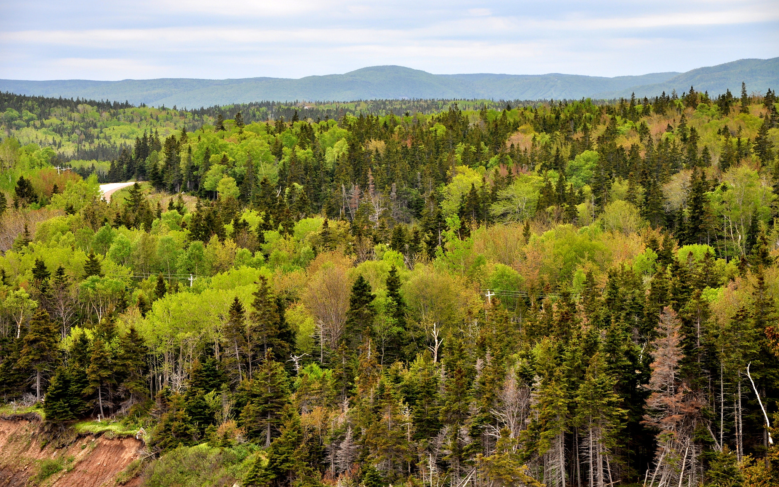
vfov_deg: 12.2
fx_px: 2272
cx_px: 390
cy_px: 232
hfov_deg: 19.5
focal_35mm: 107
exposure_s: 1/320
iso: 200
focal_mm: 70
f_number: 4.5
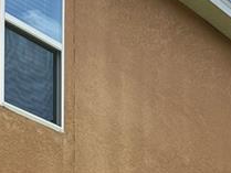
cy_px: 370
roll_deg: +0.2
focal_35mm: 149
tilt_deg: +5.0
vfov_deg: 9.2
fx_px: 995
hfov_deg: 13.2
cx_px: 91
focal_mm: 5.7
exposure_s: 1/2841
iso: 50
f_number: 1.5
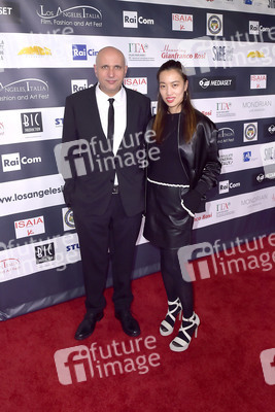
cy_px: 206
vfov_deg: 73.7
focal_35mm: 24
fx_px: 275
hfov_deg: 53.2
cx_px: 138
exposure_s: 1/320
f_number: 6.3
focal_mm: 24
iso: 500
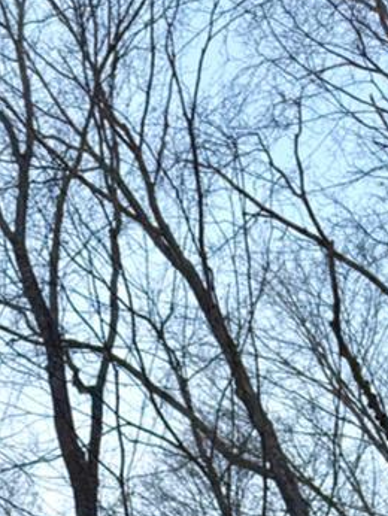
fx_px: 1552
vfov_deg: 16.1
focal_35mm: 104
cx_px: -213
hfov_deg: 13.4
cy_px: 910
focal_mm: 6.76
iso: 80
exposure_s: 1/840
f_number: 1.78
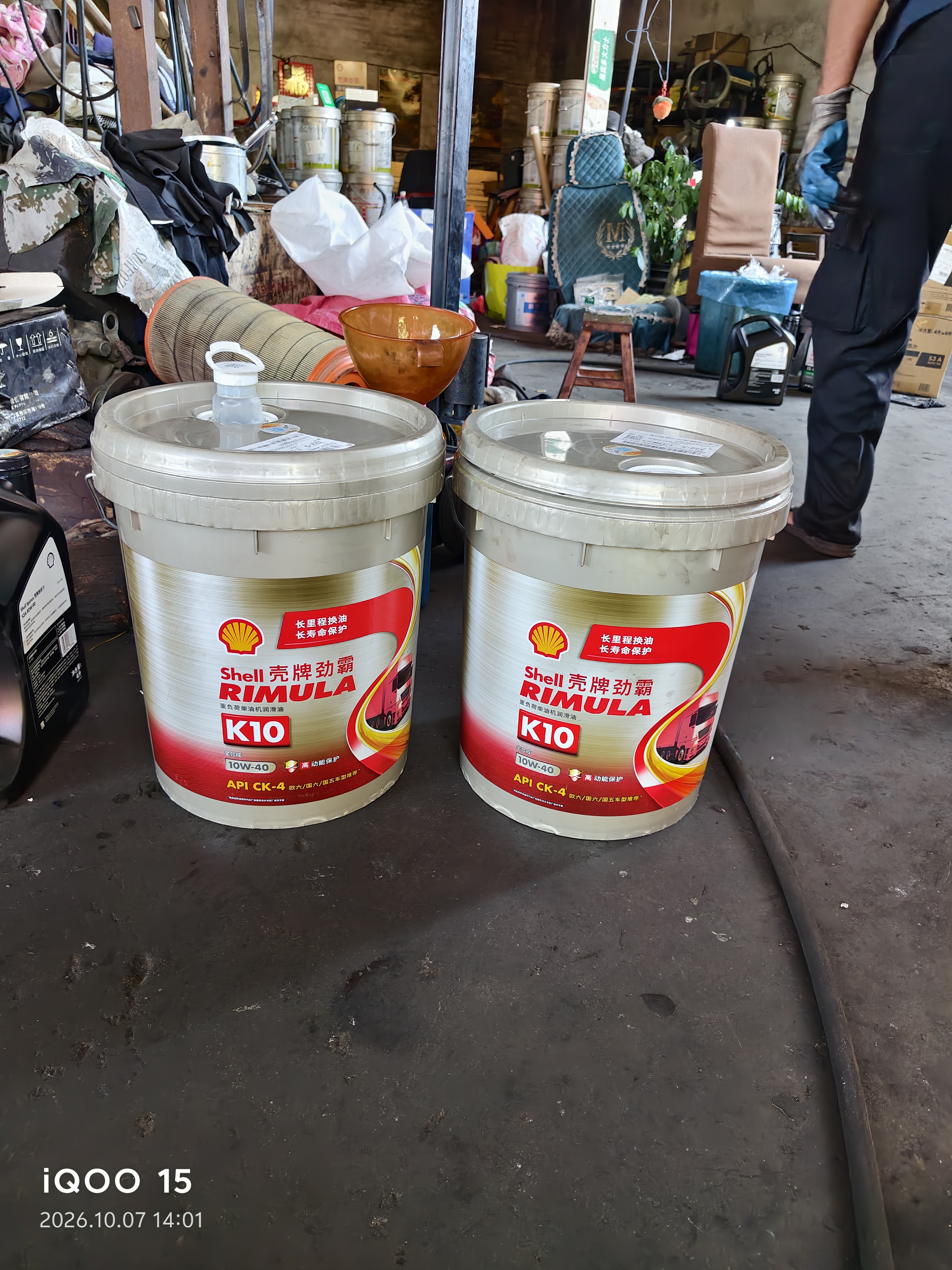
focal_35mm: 23
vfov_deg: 73.9
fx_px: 843
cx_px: 476
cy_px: 635
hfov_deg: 58.9
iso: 221
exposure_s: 1/223
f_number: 1.88
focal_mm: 5.56
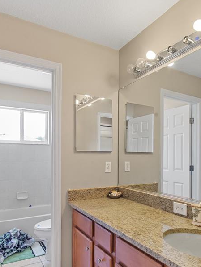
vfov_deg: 64.8
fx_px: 209
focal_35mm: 27
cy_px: 157
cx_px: 123
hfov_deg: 51.0
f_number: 11
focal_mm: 14
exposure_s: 1
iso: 160
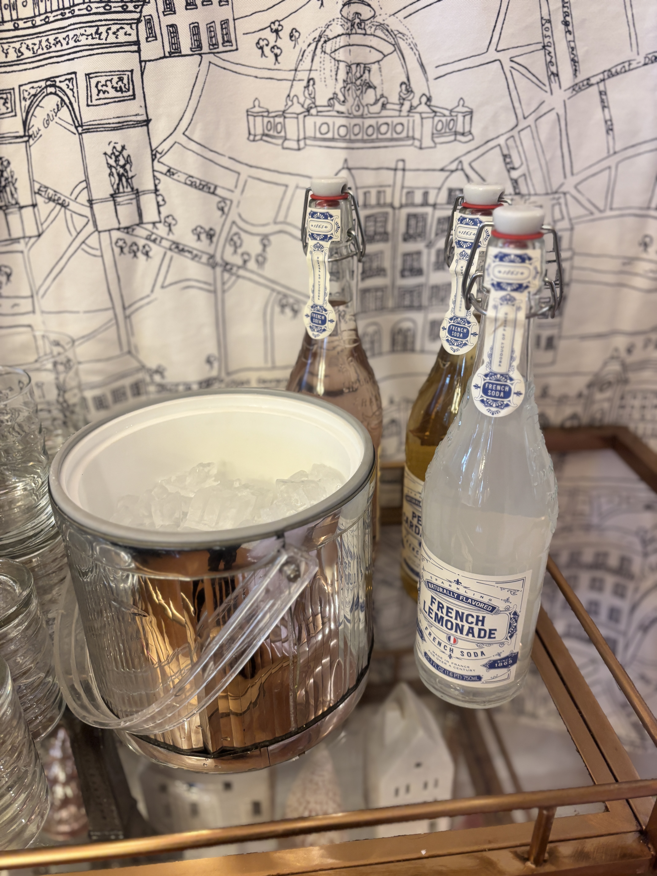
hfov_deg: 53.1
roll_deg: +0.9
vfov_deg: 67.3
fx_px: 658
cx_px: 328
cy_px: 438
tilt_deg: -27.8
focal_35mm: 26
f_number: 1.6
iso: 160
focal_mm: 5.96
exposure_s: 1/60
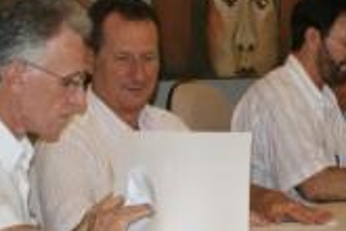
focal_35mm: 142
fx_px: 1368
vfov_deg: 9.6
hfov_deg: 14.1
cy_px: 167
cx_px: 382
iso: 400
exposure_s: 1/60
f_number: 5.6
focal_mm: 35
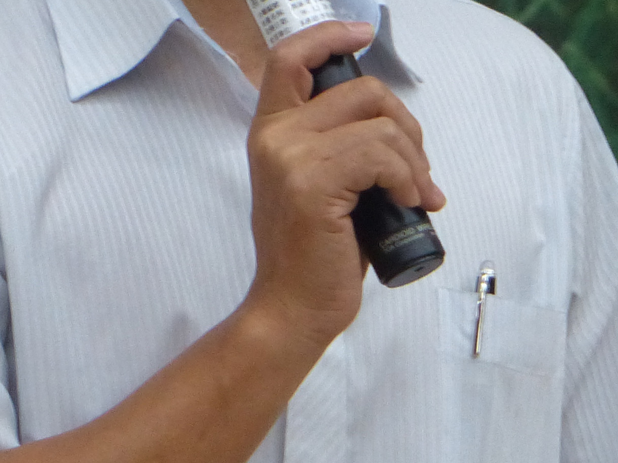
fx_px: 22635
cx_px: 321
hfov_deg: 1.6
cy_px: 87
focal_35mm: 1268
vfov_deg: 1.2
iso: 400
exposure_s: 1/50
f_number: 3.5
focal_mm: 69.3
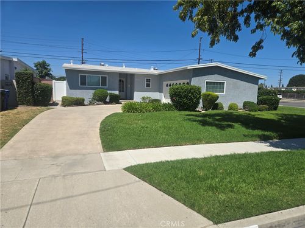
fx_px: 203
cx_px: 152
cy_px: 114
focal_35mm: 23
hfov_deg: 73.9
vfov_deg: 58.9
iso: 25
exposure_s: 1/3109
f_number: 1.8
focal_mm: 5.4
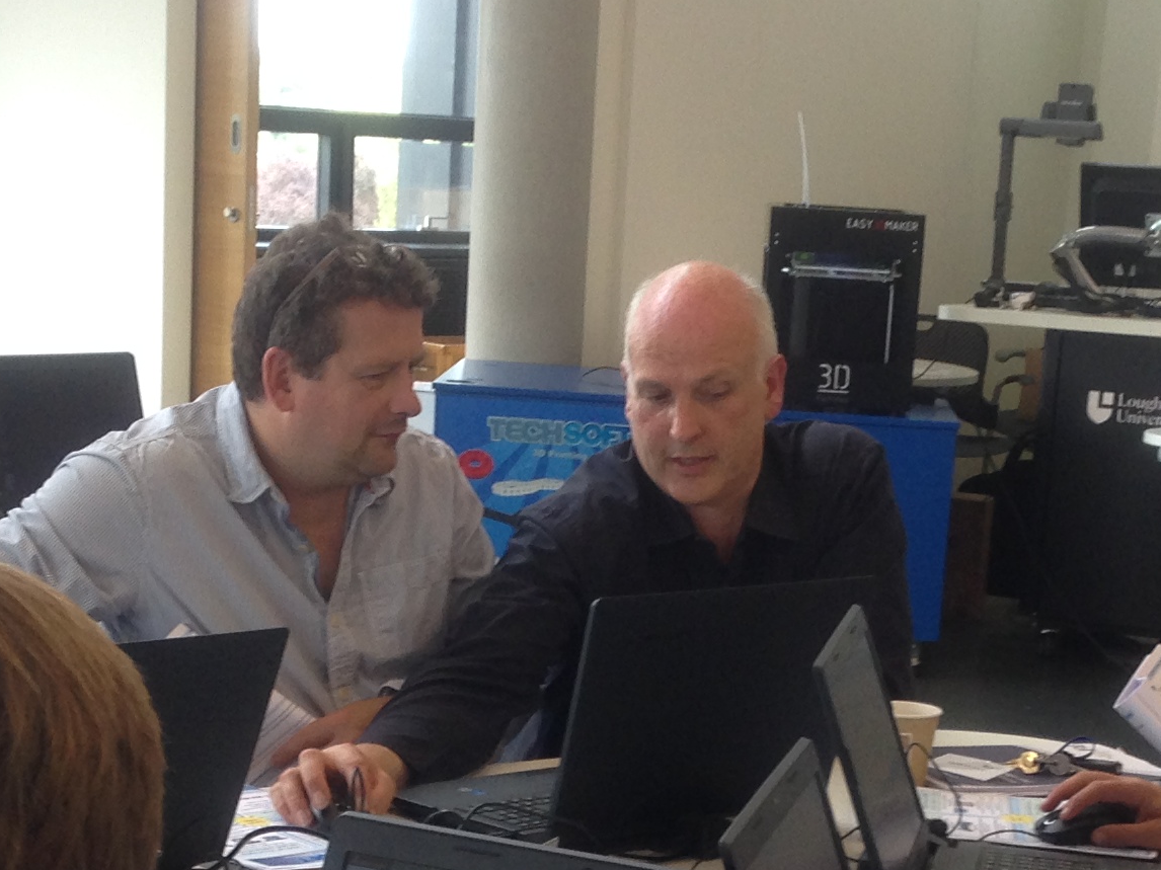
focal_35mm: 94
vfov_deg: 15.3
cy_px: 936
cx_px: 623
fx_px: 3152
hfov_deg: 20.9
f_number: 2.4
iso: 64
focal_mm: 4.12
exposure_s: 1/40
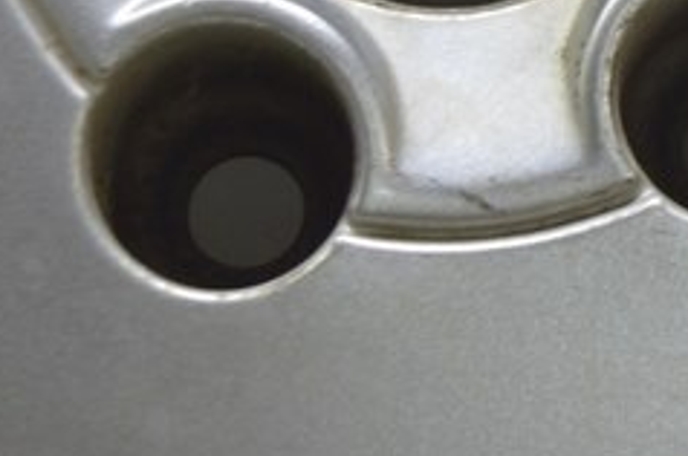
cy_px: -186
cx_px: 1275
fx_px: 6778
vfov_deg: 3.8
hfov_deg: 5.7
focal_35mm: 355
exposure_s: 1/20
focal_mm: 55
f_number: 5.6
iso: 400
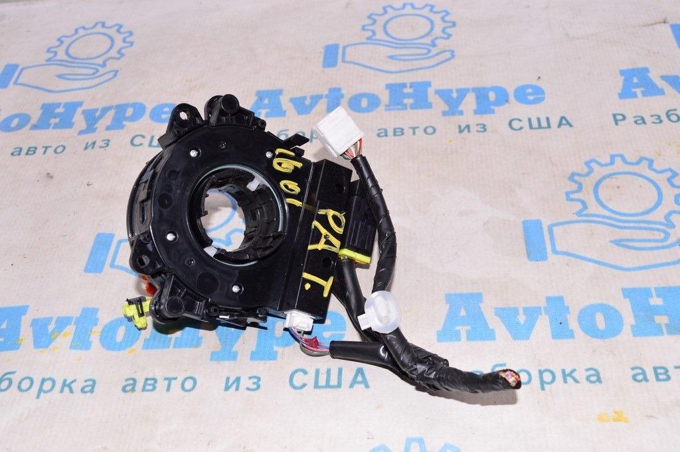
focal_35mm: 46
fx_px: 878
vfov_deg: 28.9
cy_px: 226
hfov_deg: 42.4
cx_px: 340
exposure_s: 1/200
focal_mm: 31
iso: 1600
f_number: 8
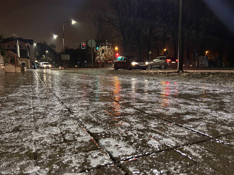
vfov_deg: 53.1
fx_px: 176
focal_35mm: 26
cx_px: 117
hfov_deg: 67.3
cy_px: 88
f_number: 1.5
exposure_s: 1/33
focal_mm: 5.7
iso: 400
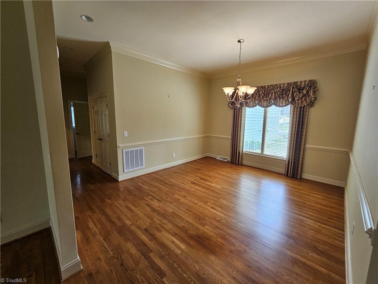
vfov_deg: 89.9
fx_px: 142
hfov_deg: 106.2
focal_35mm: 13
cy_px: 142
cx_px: 189
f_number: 2.2
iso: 80
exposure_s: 1/60
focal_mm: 2.2
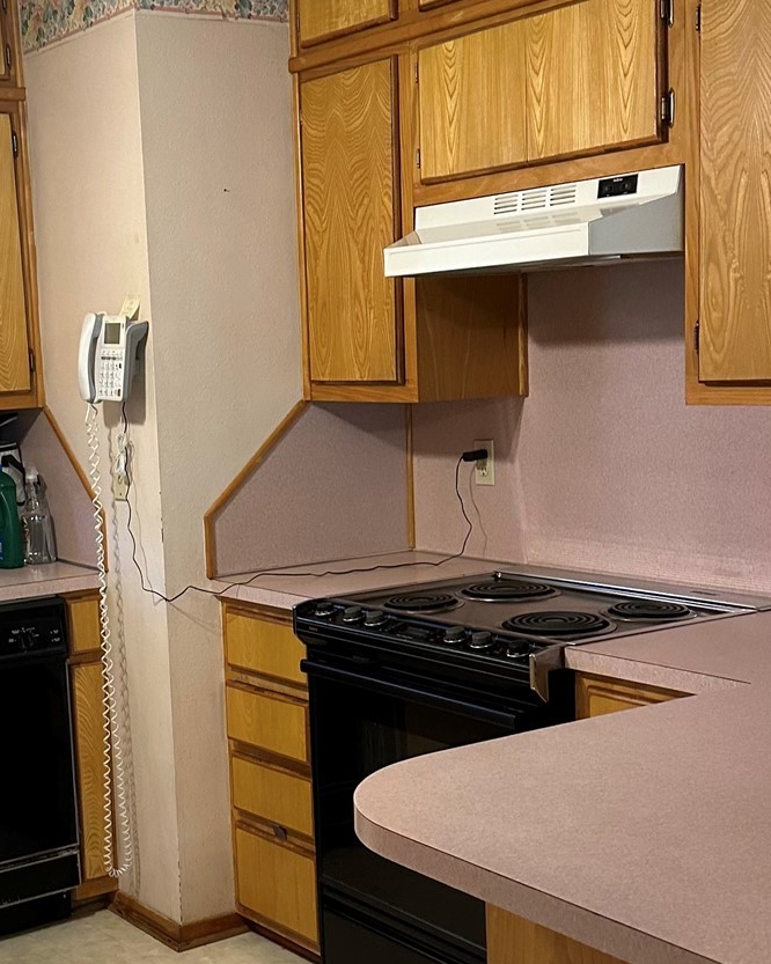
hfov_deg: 27.9
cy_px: 559
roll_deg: +0.8
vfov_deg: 34.7
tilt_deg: -5.3
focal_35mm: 54
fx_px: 1541
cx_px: 251
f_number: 1.78
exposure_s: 1/60
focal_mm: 6.86
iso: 320
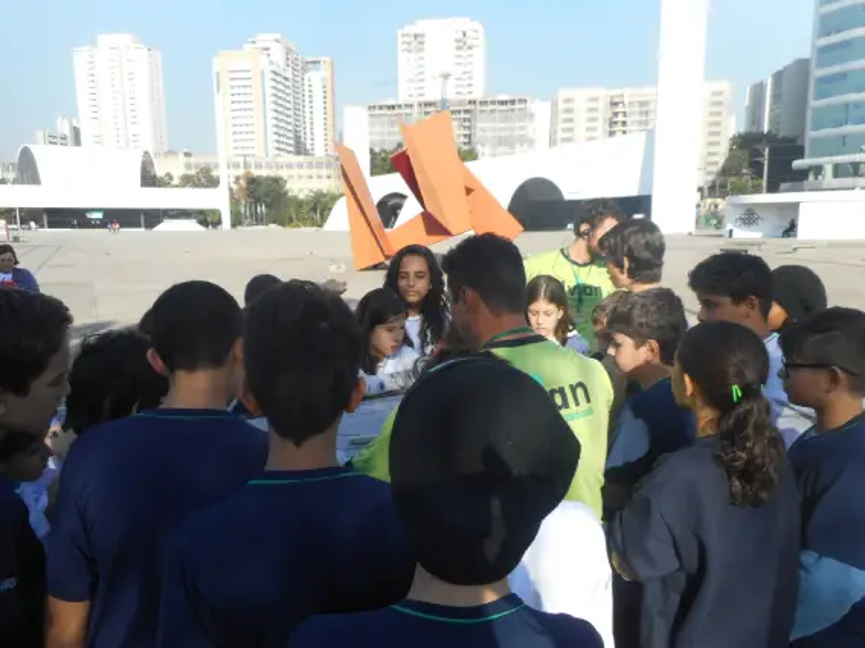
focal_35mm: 25
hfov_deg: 69.4
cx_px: 432
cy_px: 324
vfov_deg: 54.9
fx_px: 625
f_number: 3.7
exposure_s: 1/400
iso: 80
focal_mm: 4.5
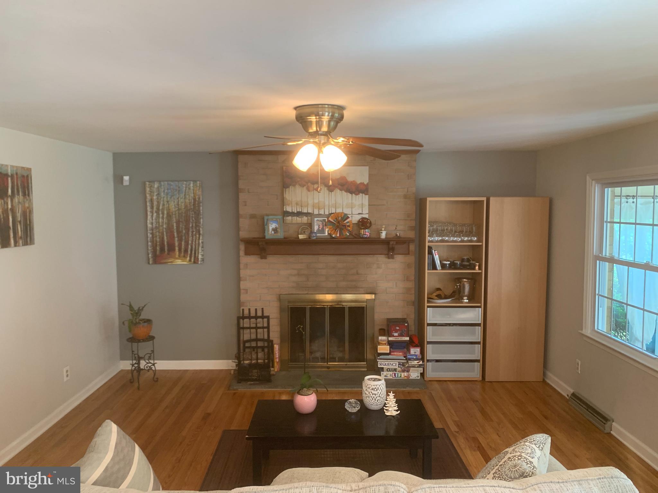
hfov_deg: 67.3
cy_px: 246
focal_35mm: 26
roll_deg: +0.1
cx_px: 329
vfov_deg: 53.1
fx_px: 494
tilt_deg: -4.4
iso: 100
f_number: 1.8
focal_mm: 4.25
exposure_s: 1/60
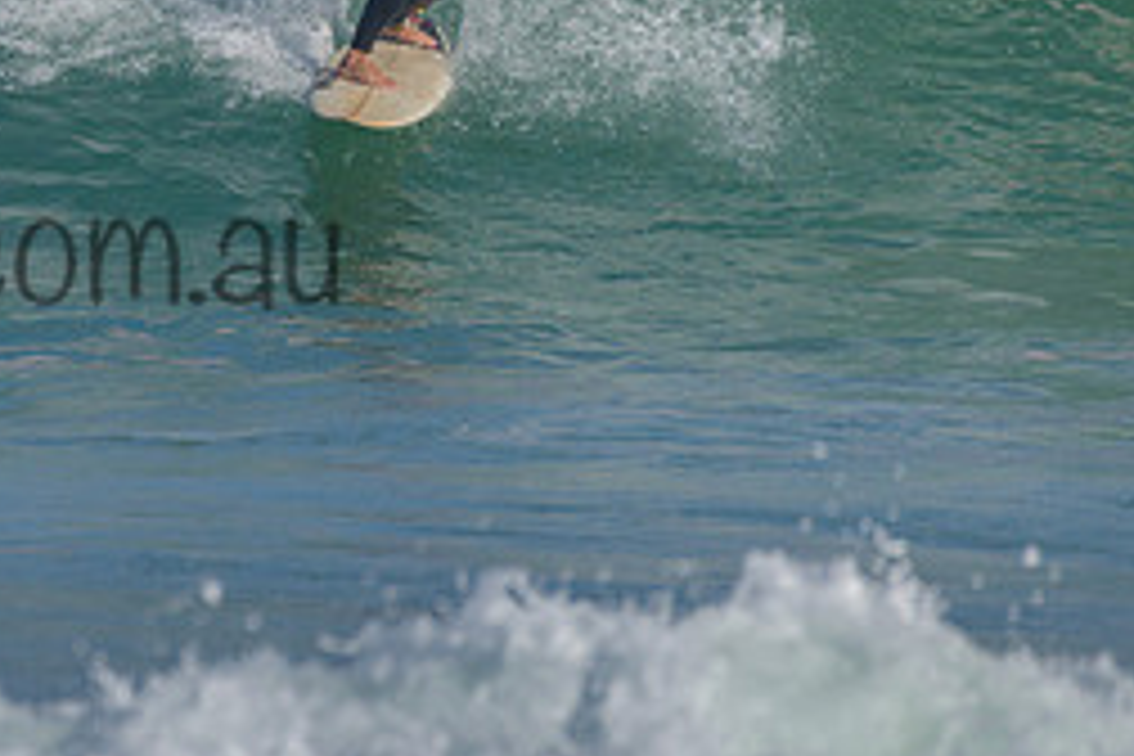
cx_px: -12
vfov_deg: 1.0
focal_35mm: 1412
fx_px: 44475
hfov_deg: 1.5
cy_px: 17
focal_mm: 500
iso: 125
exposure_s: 1/2000
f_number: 5.6
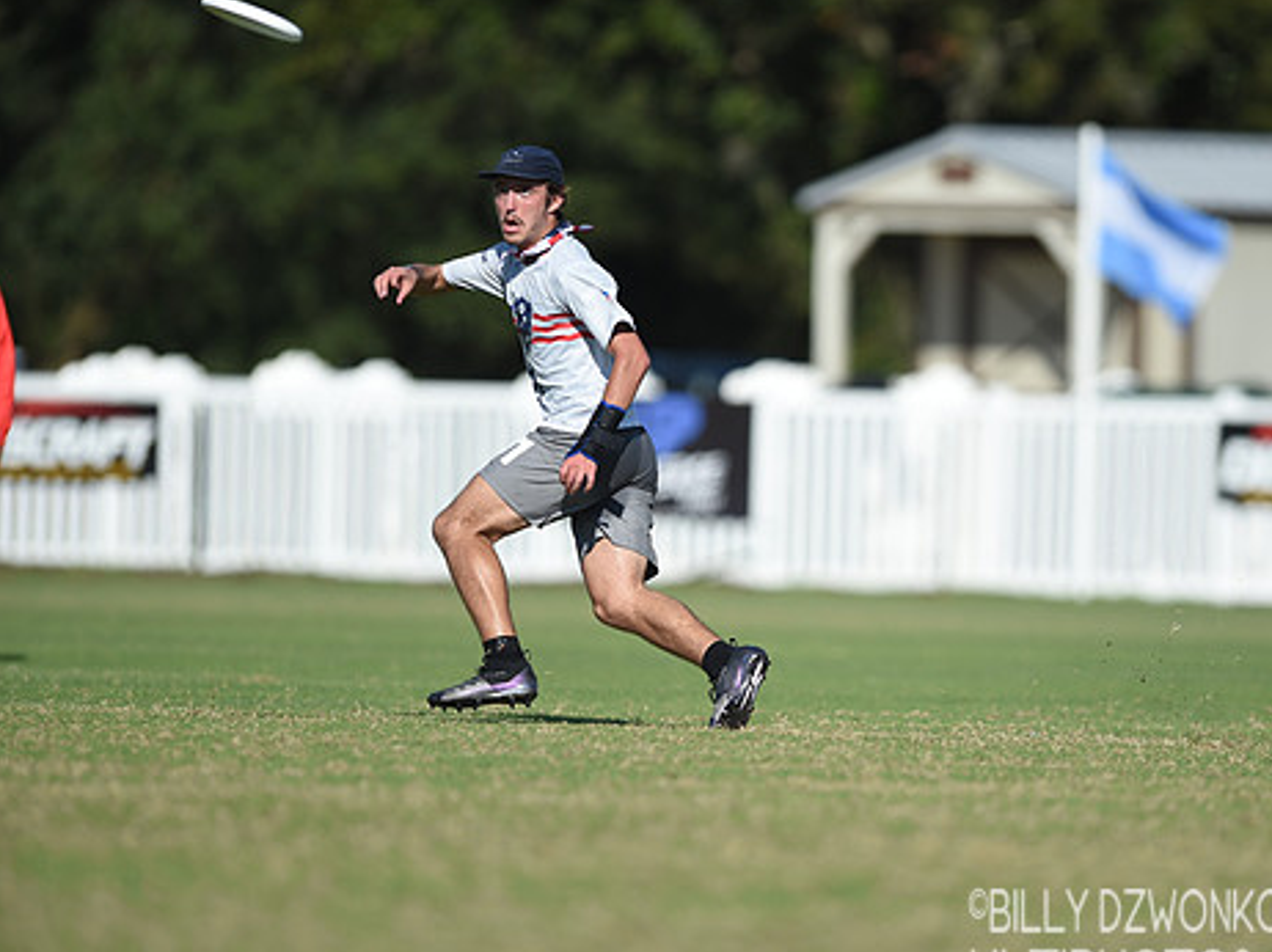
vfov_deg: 3.1
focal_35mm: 483
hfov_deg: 4.1
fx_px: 17739
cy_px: 493
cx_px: 793
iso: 100
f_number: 3.5
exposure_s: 1/2500
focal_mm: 400
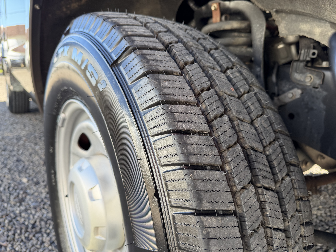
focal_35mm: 24
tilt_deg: -12.1
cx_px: 168
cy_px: 126
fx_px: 233
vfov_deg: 56.8
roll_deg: -1.2
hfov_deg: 71.6
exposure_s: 1/242
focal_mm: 6.76
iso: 80
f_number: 1.78
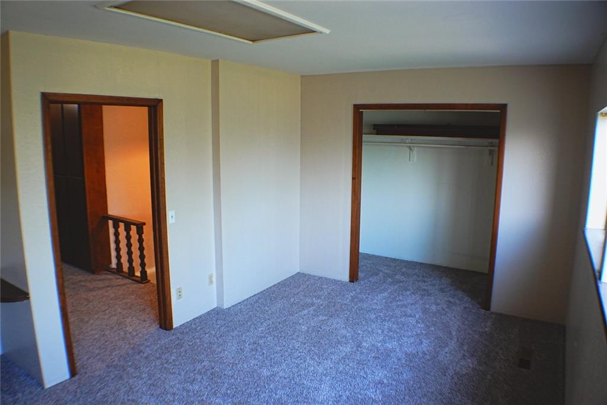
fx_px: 523
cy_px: 202
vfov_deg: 42.3
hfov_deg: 60.3
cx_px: 304
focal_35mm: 31
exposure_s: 1/30
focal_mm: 31
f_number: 5.6
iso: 640
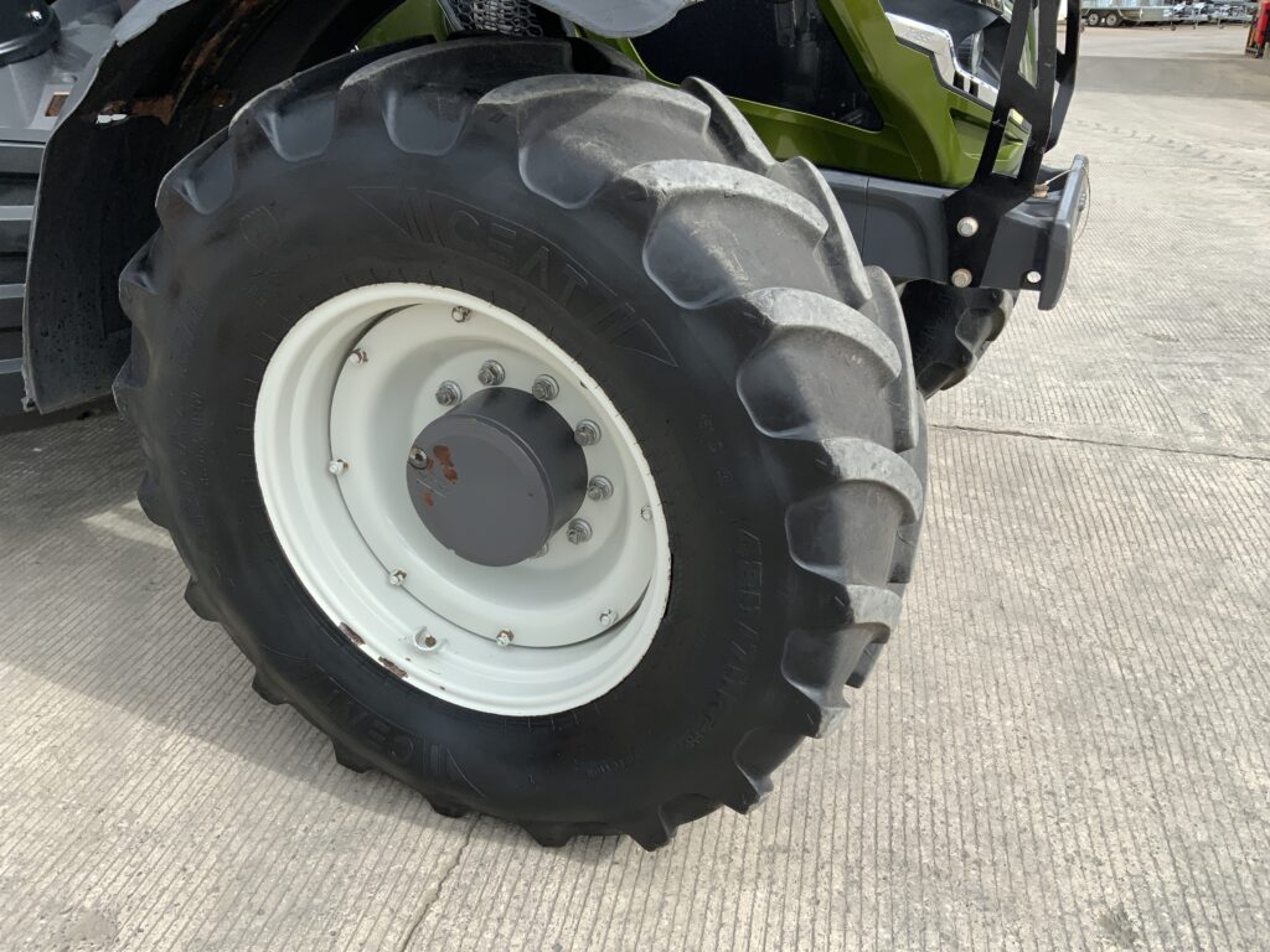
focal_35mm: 29
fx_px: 1064
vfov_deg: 48.2
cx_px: 635
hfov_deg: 61.7
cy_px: 476
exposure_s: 1/551
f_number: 1.8
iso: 16
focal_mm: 3
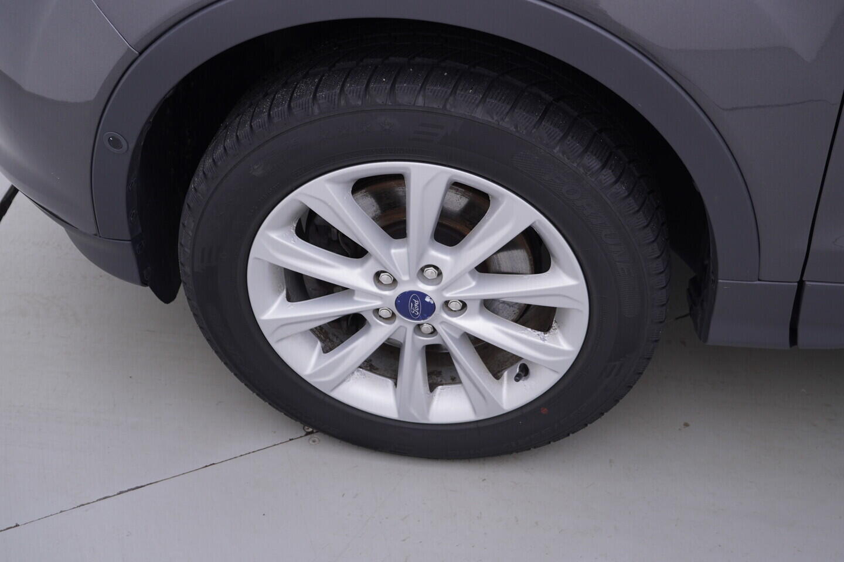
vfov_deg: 36.9
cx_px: 422
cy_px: 281
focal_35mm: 36
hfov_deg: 53.1
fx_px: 844
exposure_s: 1/60
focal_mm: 24
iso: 125
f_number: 3.5
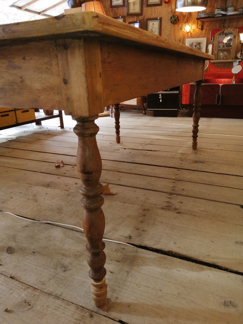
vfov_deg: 67.3
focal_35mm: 26
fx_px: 243
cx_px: 122
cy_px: 162
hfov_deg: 53.1
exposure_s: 1/33.3
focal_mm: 3.6
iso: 64
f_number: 1.8
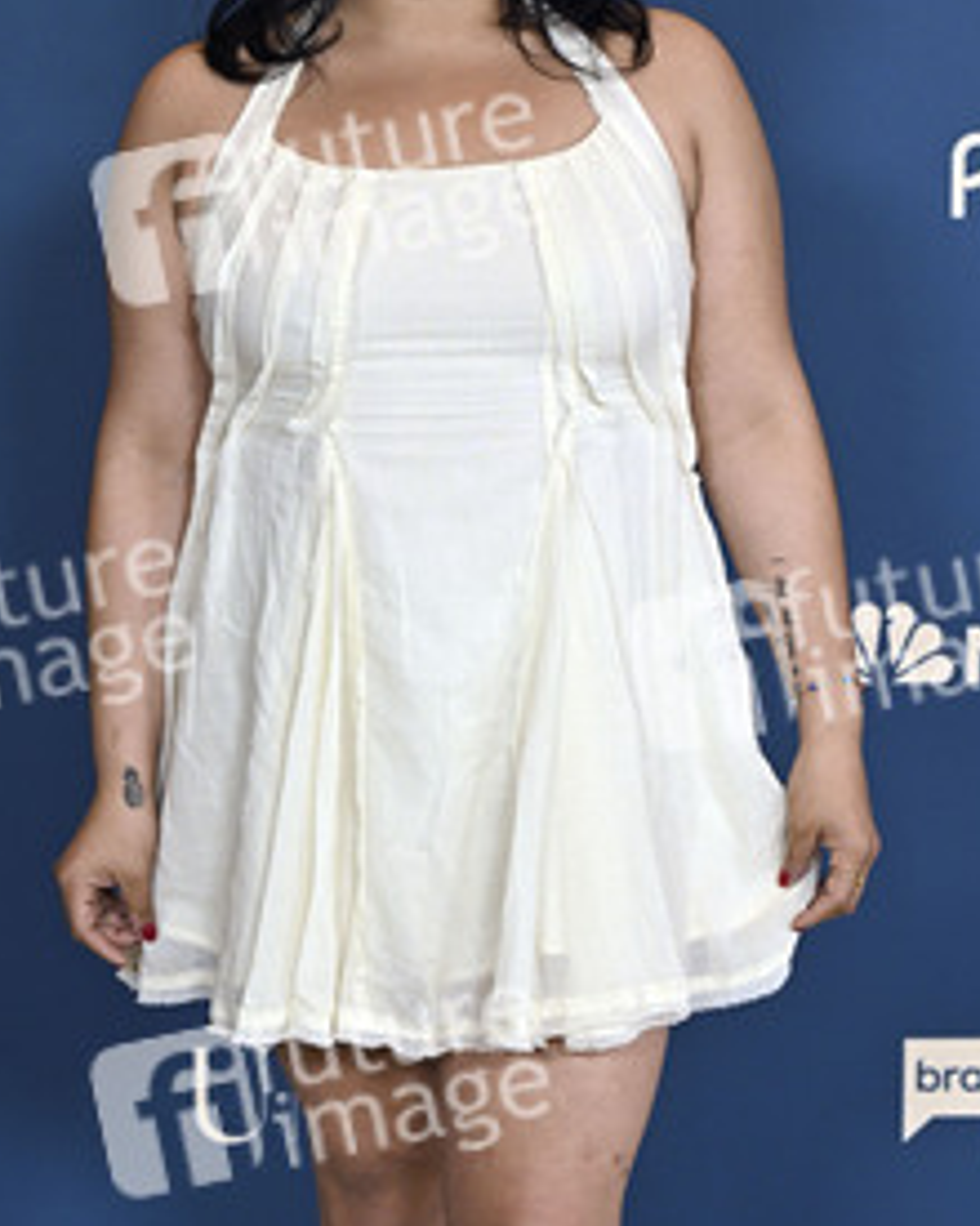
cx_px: 450
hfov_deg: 17.1
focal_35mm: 90
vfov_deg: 21.2
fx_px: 3263
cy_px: 424
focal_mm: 66
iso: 2000
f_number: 5.6
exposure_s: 1/320
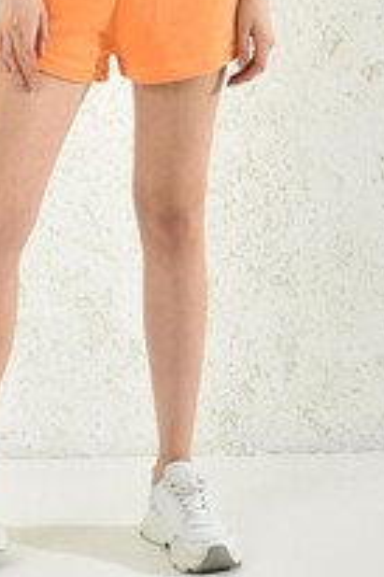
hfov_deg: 10.4
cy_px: -50
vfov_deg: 15.3
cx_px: 76
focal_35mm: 131
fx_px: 2099
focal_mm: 50
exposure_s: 1/160
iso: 100
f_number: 7.1
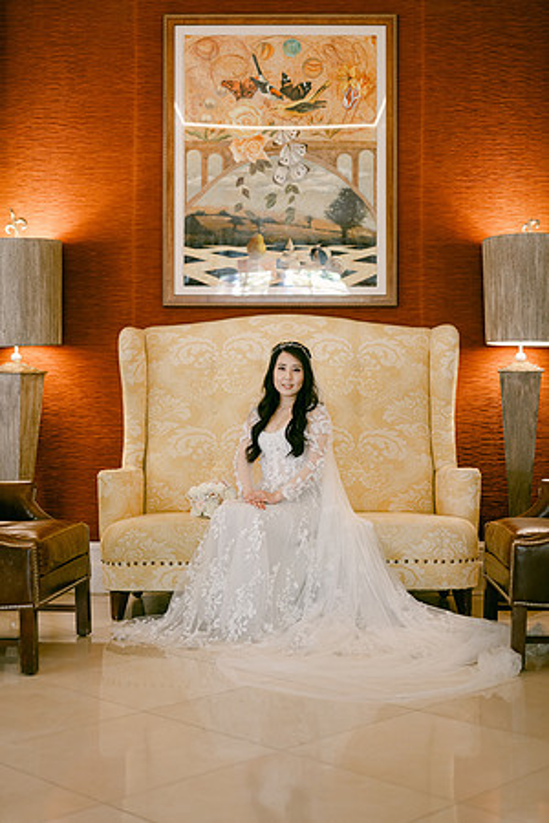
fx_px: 1144
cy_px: 412
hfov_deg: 27.0
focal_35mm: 50
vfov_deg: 39.6
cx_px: 274
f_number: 1.8
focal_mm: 50
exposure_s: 1/80
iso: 400
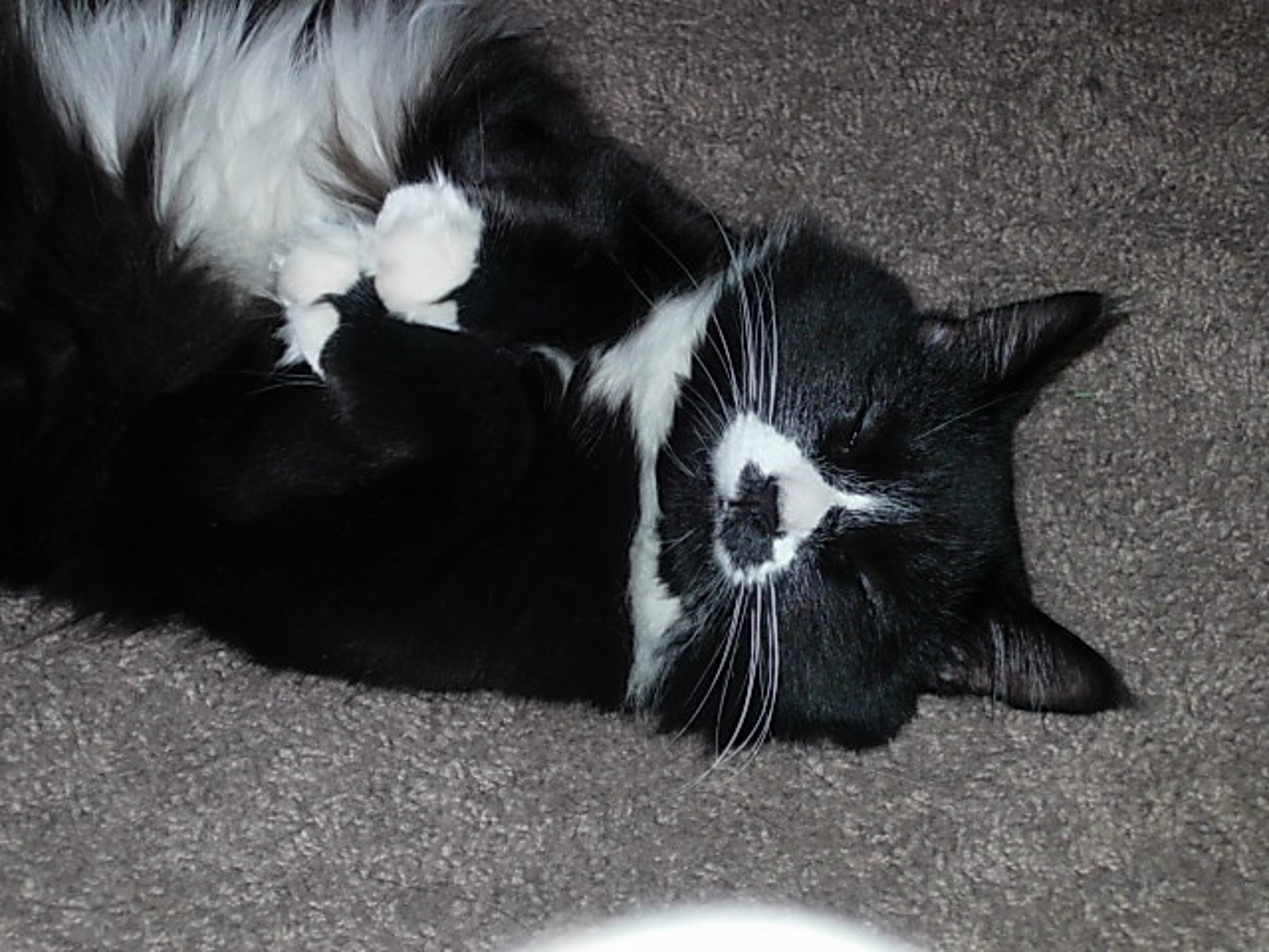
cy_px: 476
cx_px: 634
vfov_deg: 13.1
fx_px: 4143
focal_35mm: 113
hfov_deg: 17.4
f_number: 4.9
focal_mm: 23.4
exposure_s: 1/64
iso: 79
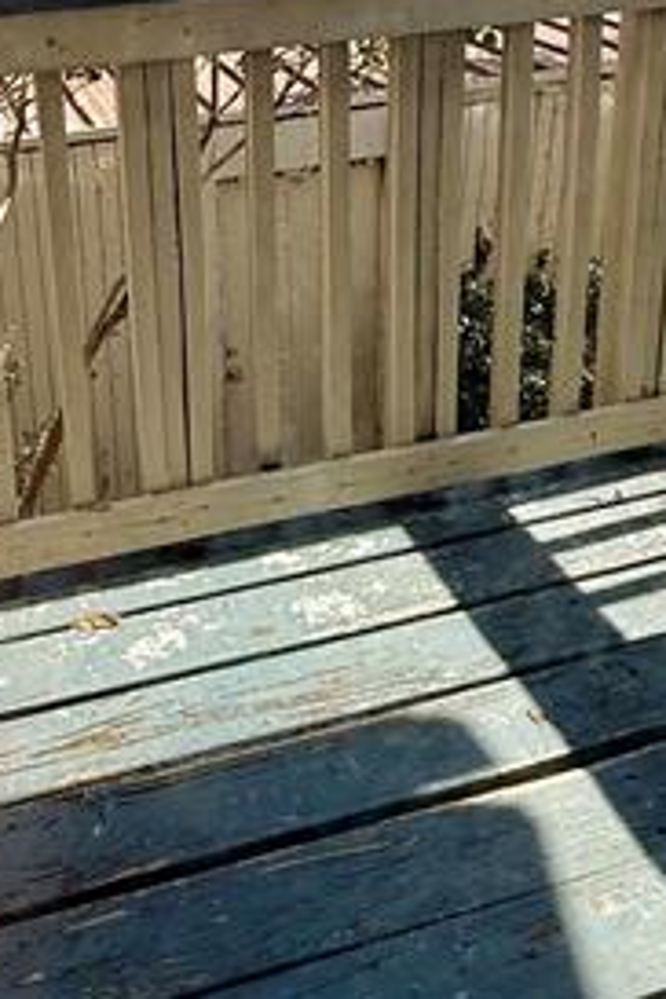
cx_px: 179
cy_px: 139
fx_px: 1138
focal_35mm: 41
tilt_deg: -16.6
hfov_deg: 32.1
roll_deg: +2.5
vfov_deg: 44.1
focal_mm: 2.22
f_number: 2.2
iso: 50
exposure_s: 1/613
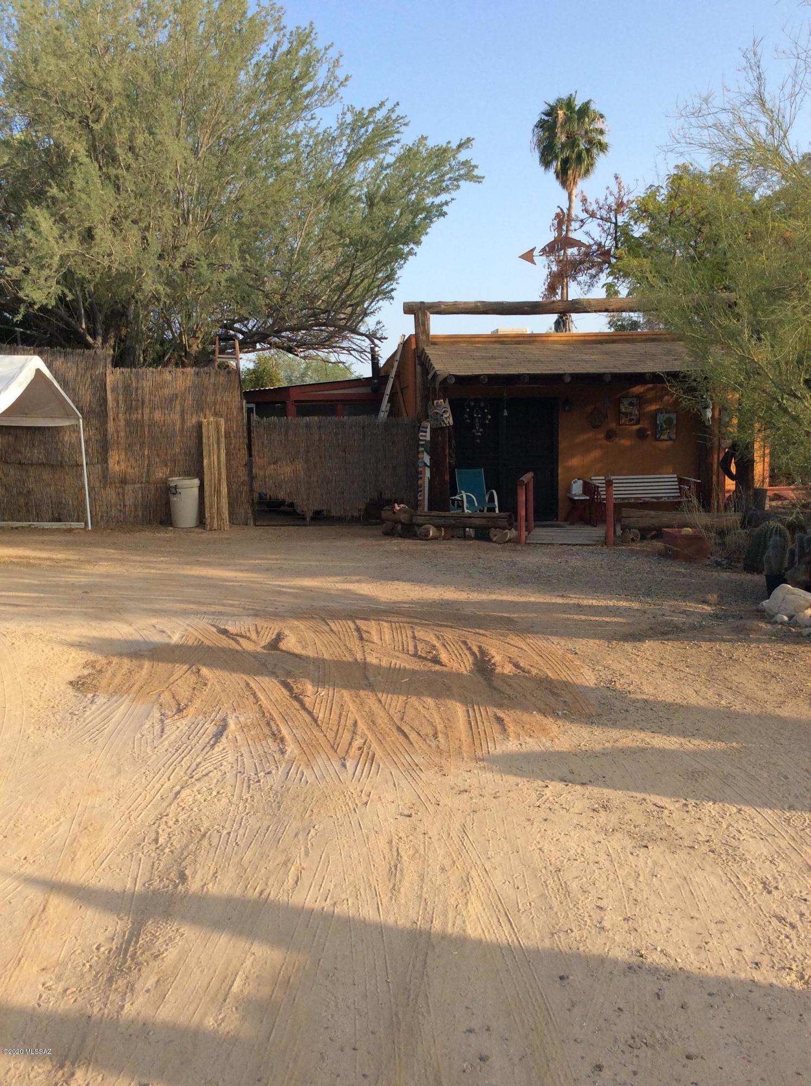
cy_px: 543
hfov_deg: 44.0
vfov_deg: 56.9
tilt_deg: -7.1
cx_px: 406
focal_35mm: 32
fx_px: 1003
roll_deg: +0.5
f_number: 2.4
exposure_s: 1/643
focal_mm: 3.3
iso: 32
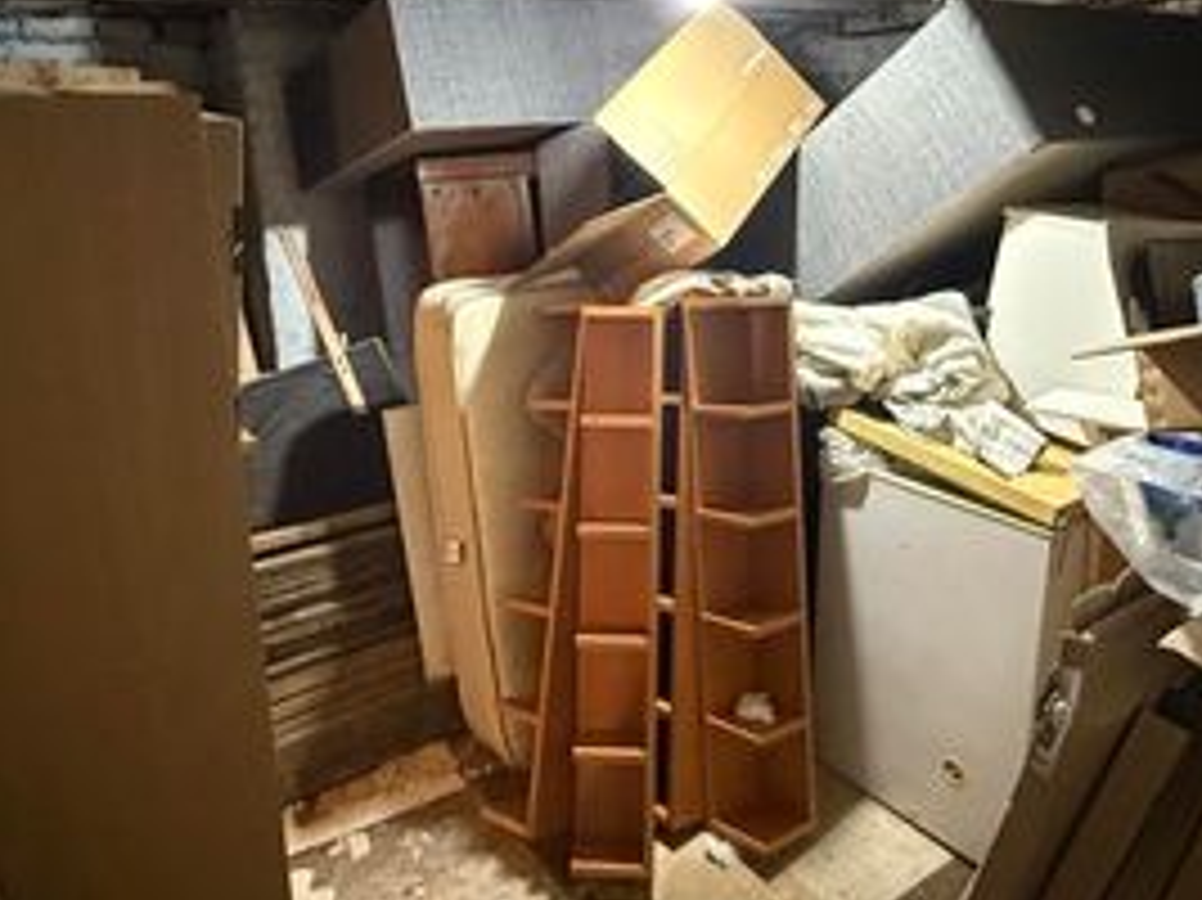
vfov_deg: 62.8
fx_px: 729
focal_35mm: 21
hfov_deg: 79.0
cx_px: 603
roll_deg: +1.6
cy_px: 360
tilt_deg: -14.1
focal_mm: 2.22
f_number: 2.2
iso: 1000
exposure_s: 1/50
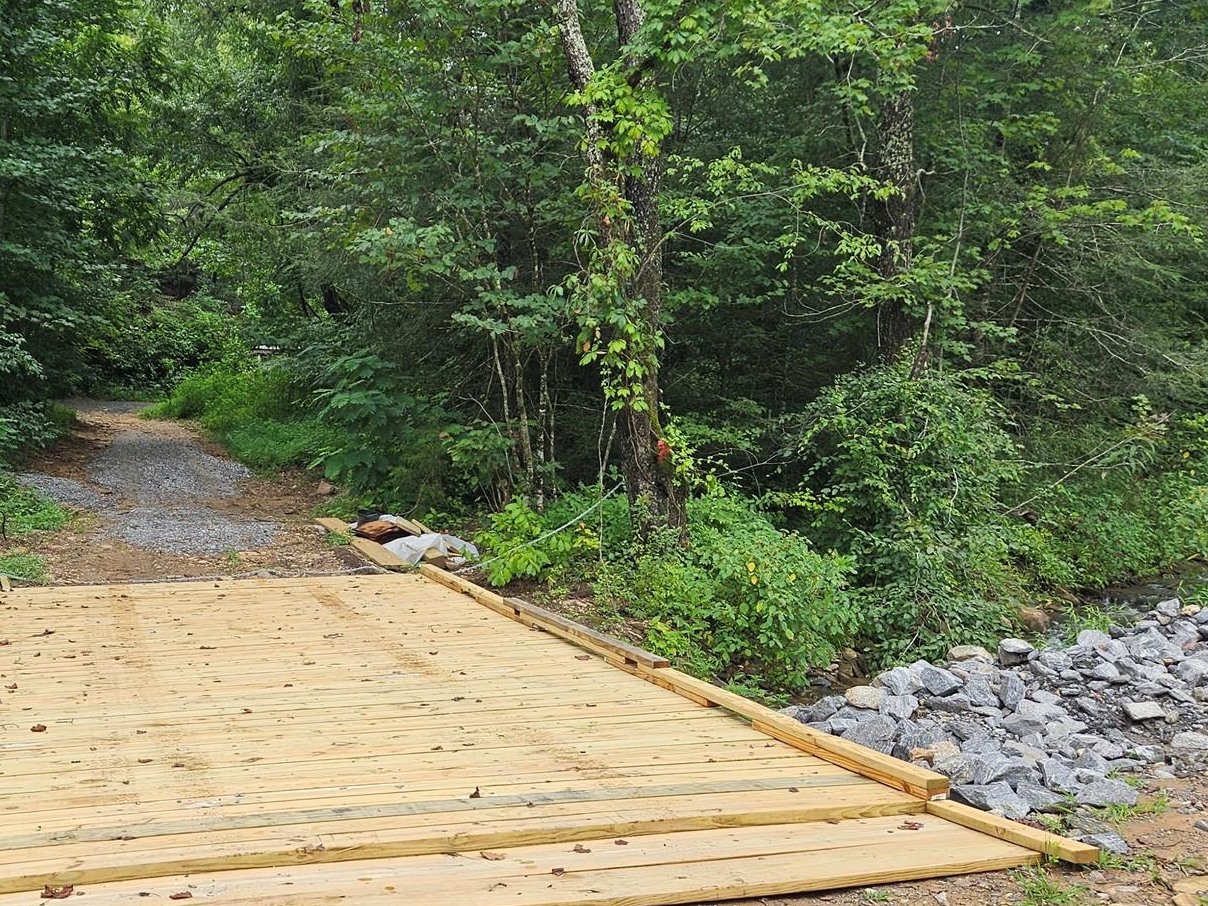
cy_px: 559
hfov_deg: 46.1
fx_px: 1361
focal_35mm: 39
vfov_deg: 36.6
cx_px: 299
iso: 25
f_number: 1.8
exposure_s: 1/474
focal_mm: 5.4
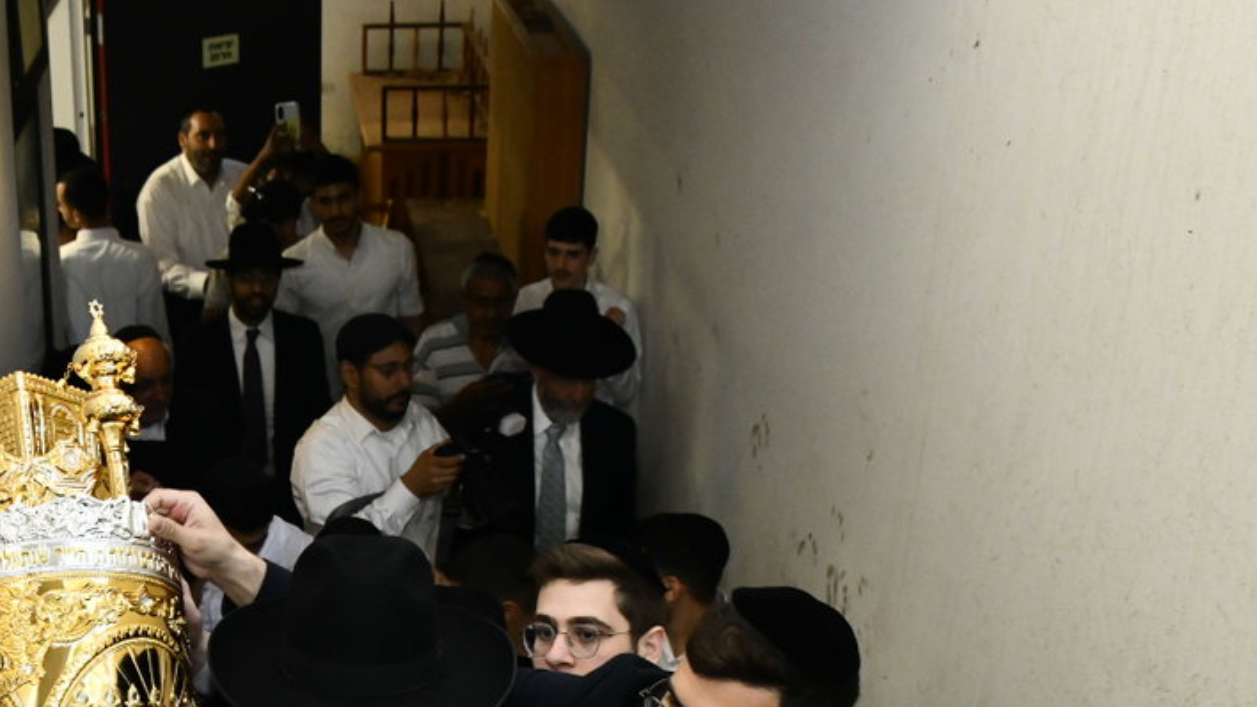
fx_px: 1933
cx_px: 154
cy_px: 676
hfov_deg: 34.3
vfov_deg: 20.2
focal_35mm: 58
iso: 2000
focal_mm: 28
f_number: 5.6
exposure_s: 1/160
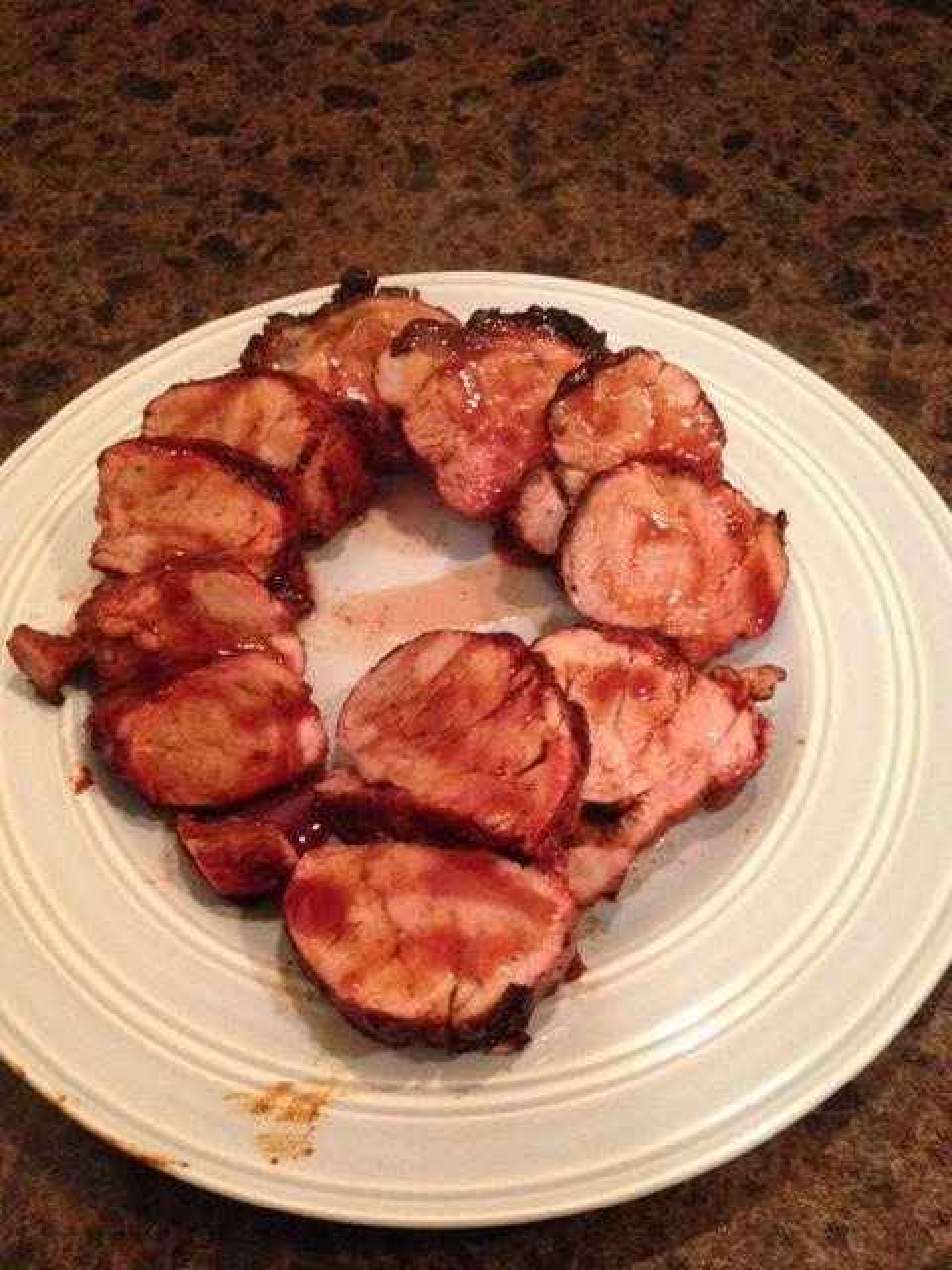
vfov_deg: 55.4
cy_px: 635
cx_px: 476
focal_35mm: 33
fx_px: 1210
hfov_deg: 42.9
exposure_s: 1/15
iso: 500
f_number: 2.4
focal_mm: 4.12
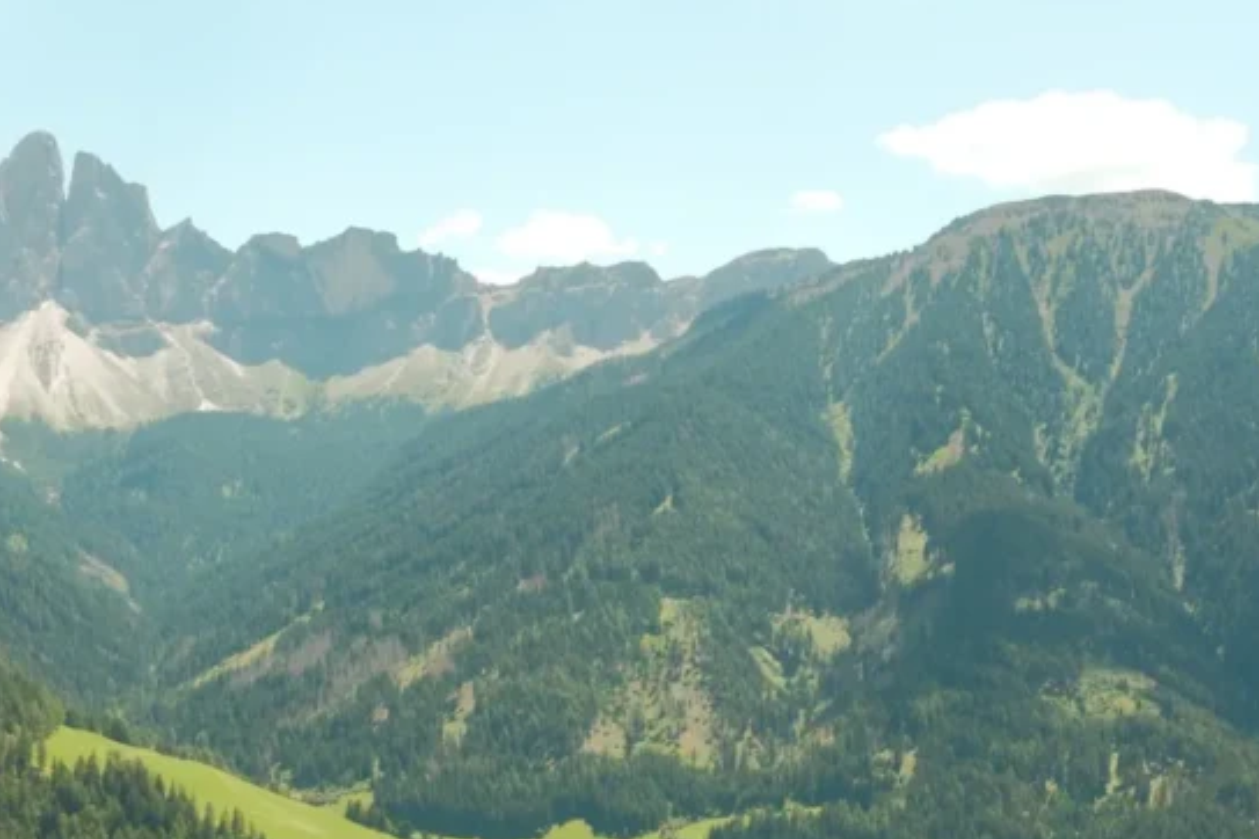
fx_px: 2308
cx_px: 380
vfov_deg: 20.2
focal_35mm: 66
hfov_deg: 30.2
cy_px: 750
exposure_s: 1/25
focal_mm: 23
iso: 125
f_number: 16
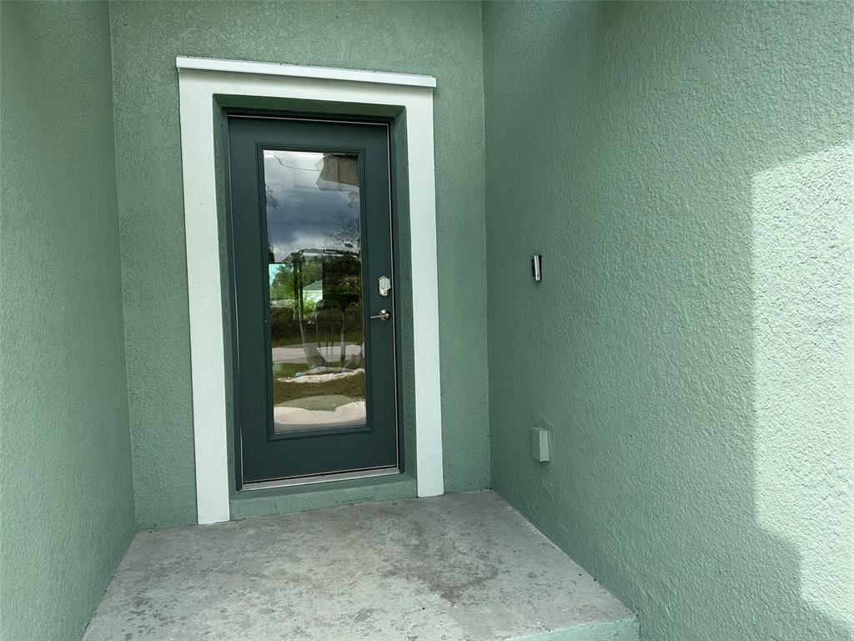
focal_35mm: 24
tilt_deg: -2.2
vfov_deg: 56.8
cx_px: 427
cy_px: 320
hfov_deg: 71.6
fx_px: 592
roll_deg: +1.9
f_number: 1.78
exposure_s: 1/1812
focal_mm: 6.86
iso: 80
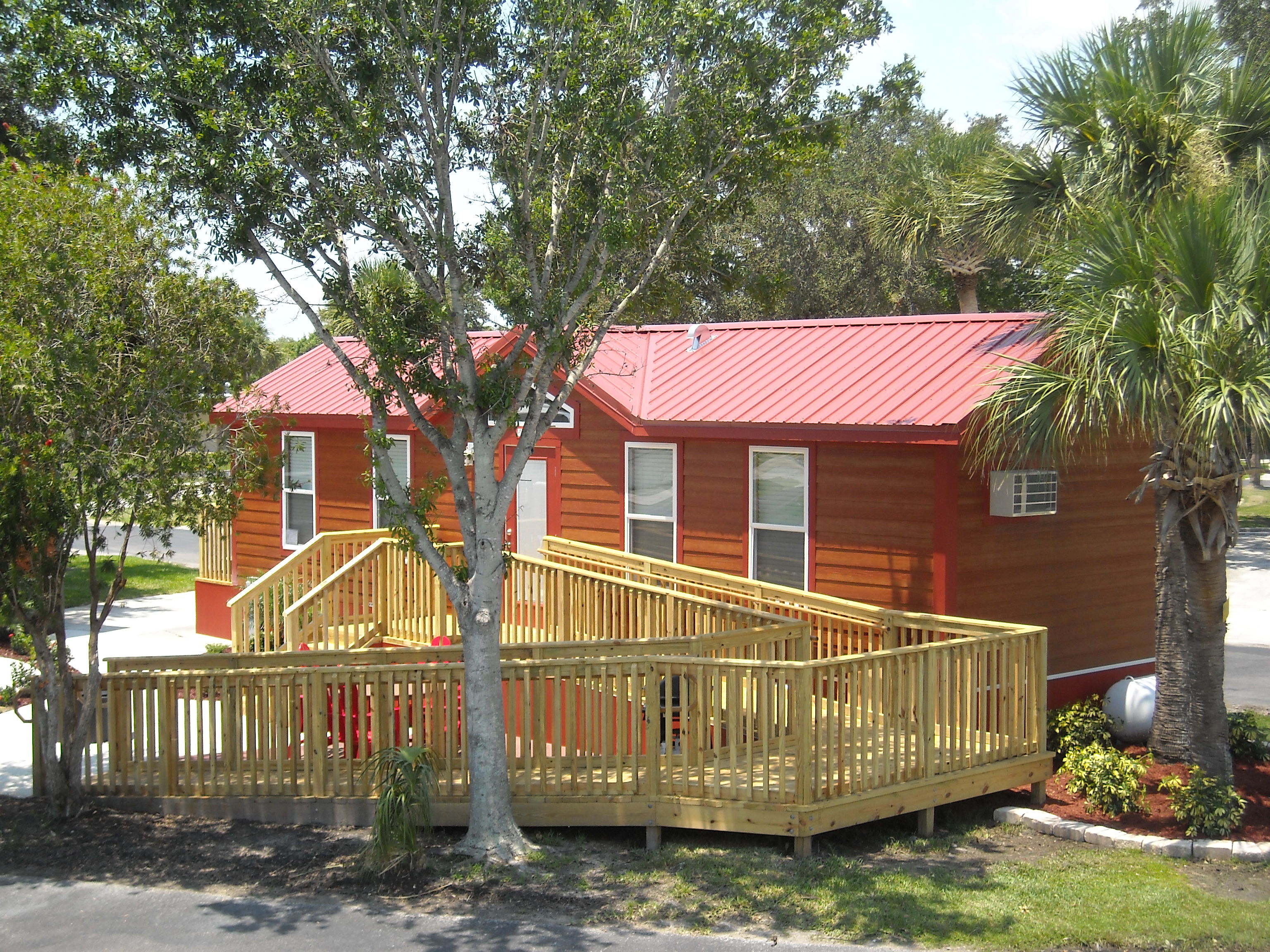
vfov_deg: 27.0
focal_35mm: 54
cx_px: 635
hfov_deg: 35.5
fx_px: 1981
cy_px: 476
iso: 64
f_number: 3.3
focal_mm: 8.85
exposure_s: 1/419
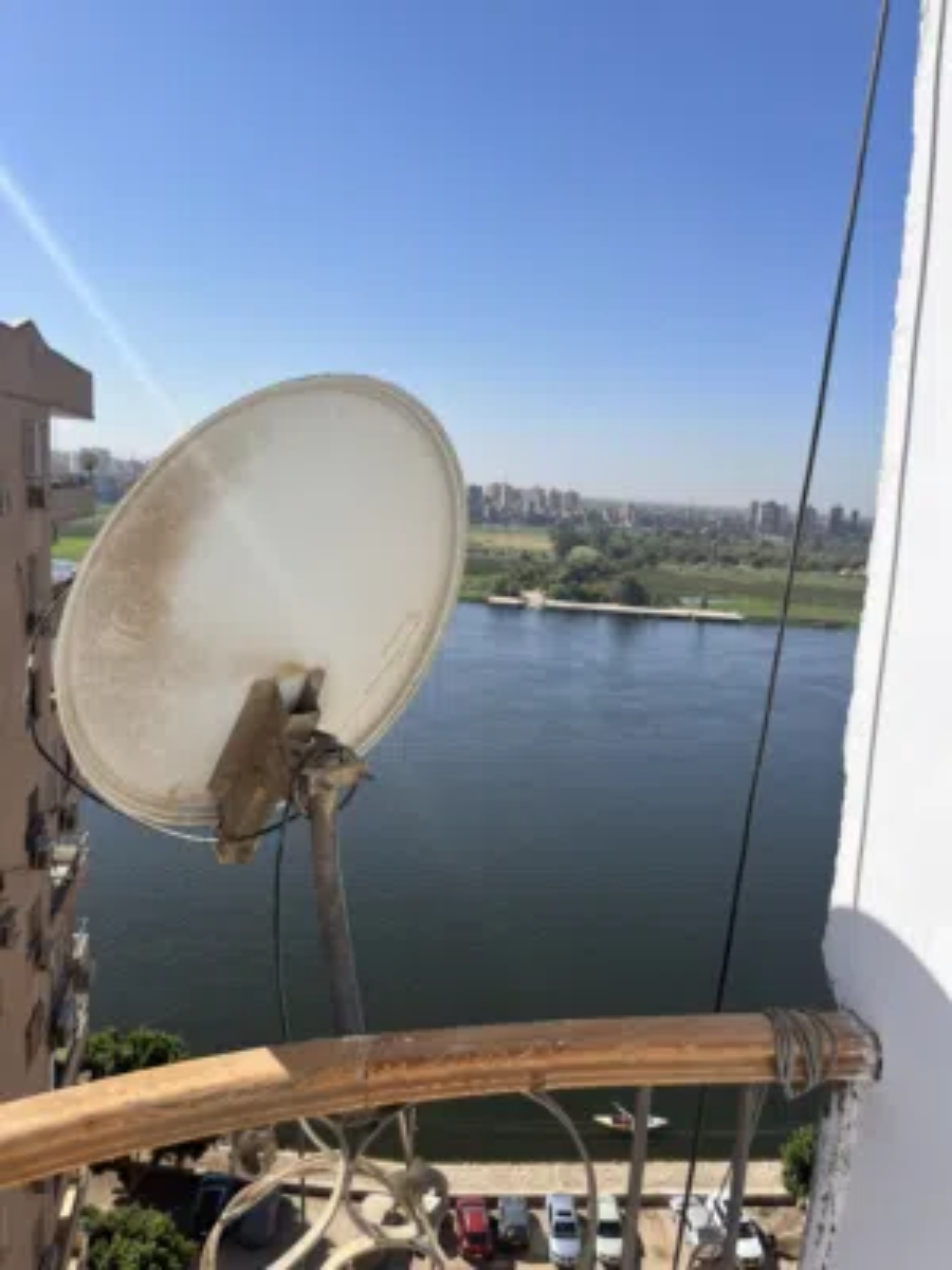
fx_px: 953
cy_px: 635
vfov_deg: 67.3
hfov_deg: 53.1
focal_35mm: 26
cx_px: 476
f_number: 1.6
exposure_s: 1/4651
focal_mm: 5.1
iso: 50
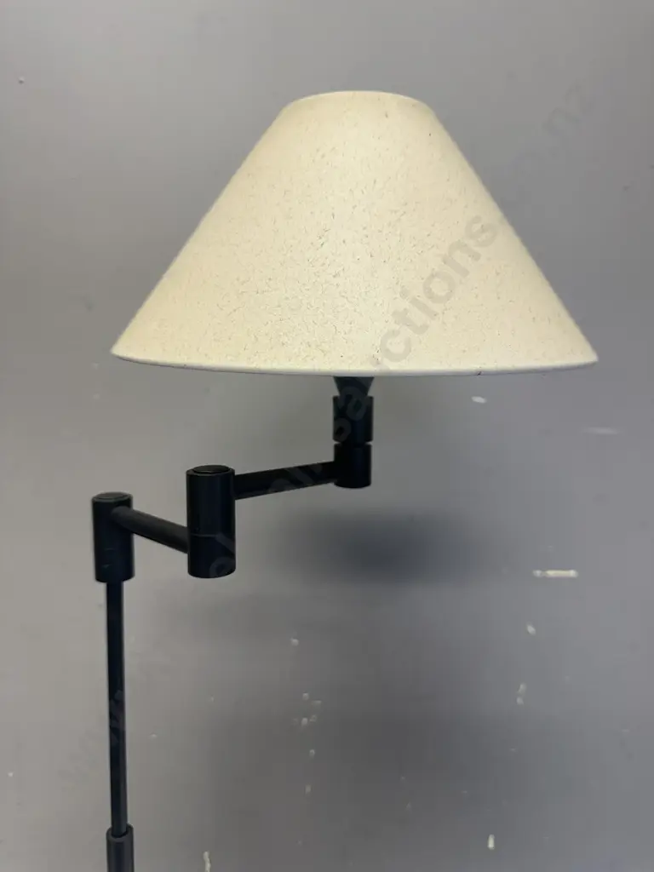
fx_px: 605
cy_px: 436
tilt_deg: -5.8
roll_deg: -1.6
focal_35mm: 24
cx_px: 327
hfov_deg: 56.8
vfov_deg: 71.6
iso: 100
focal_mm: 6.86
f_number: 1.78
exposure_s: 1/100
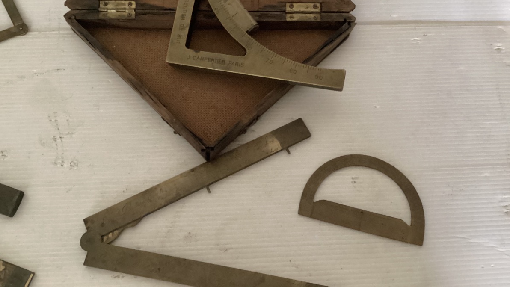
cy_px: 130
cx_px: 256
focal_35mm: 34
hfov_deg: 58.0
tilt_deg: -67.5
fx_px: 460
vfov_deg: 34.6
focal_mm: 3.3
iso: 640
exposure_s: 1/20
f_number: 2.4
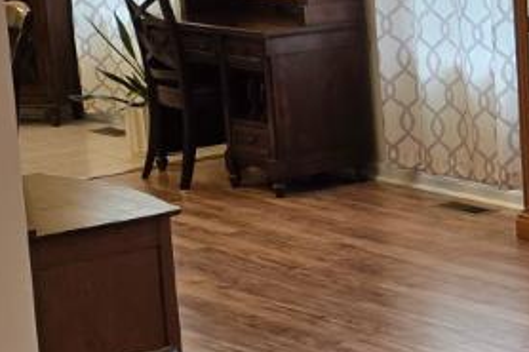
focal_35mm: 129
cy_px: 119
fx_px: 1894
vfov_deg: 10.6
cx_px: 835
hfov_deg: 14.6
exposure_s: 1/120
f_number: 1.7
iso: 200
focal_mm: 6.3
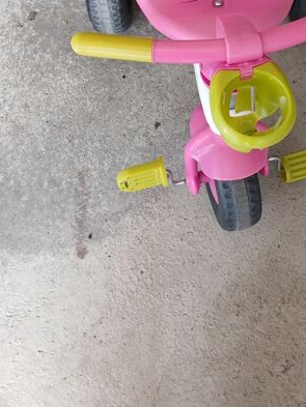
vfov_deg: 41.9
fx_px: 518
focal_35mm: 44
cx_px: 244
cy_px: 111
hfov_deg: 32.0
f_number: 1.8
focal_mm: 3.98
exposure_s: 1/50
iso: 64
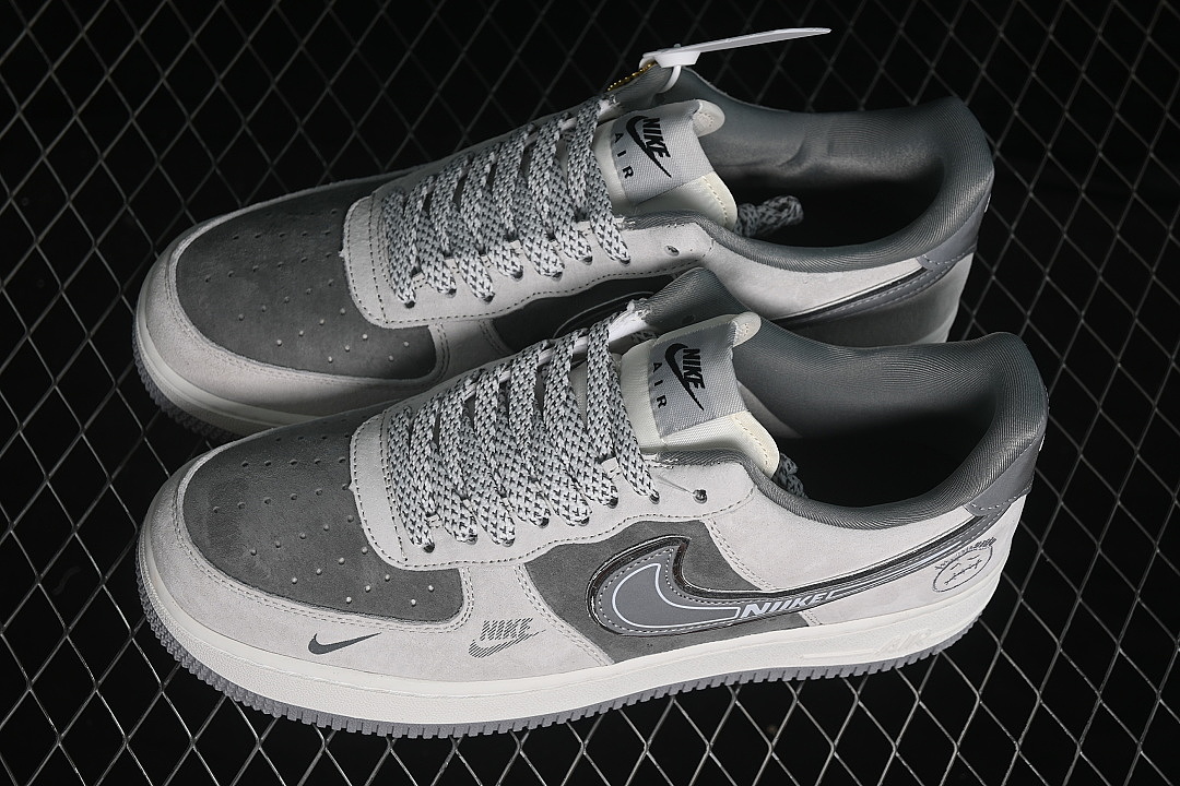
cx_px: 590
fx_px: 2458
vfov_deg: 18.2
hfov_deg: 27.0
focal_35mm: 75
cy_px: 393
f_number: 6.3
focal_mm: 50
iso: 160
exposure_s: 1/60
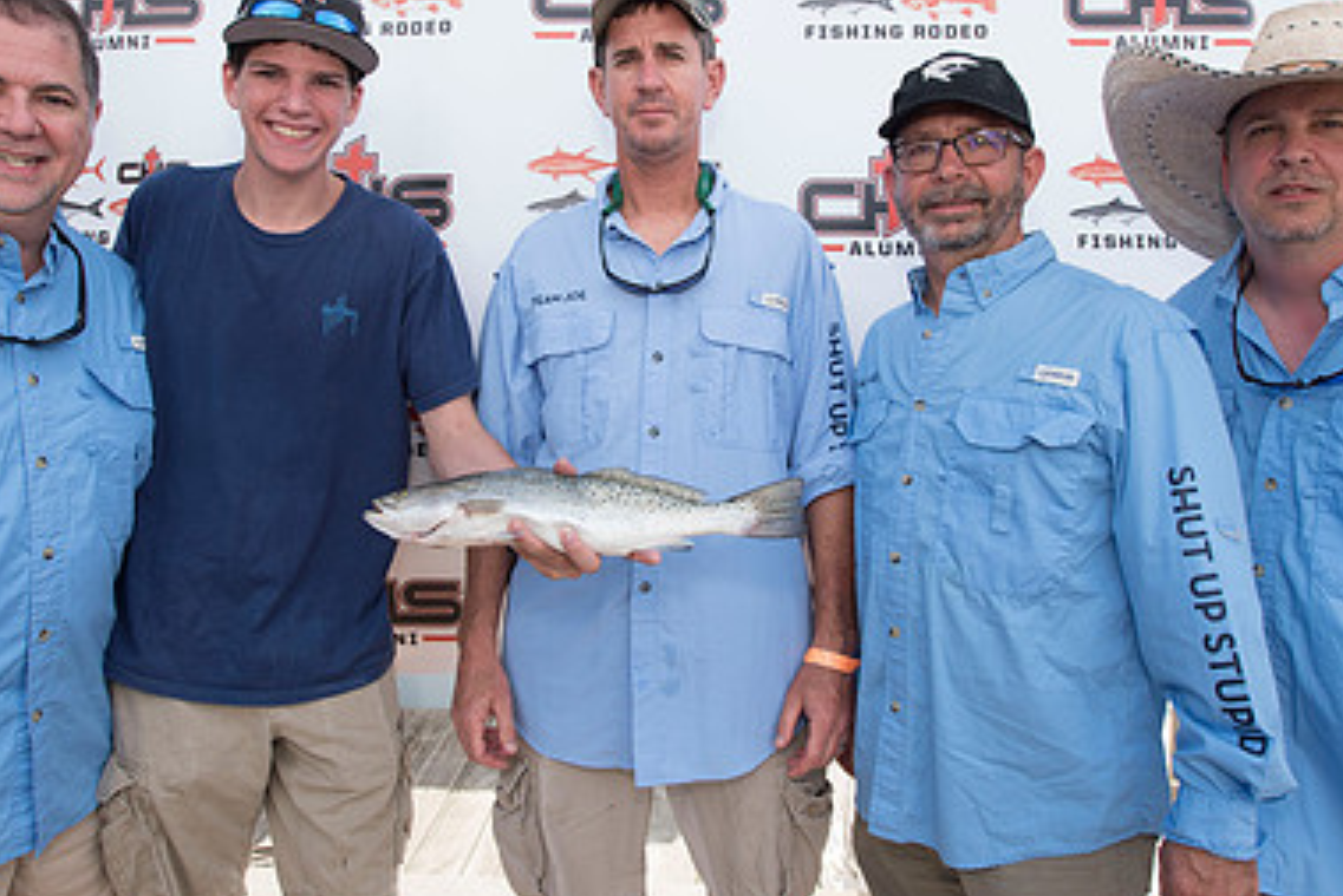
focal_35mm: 26
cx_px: 645
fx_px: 970
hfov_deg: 69.3
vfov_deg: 49.3
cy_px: 359
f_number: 4.5
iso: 250
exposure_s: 1/640
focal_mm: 17
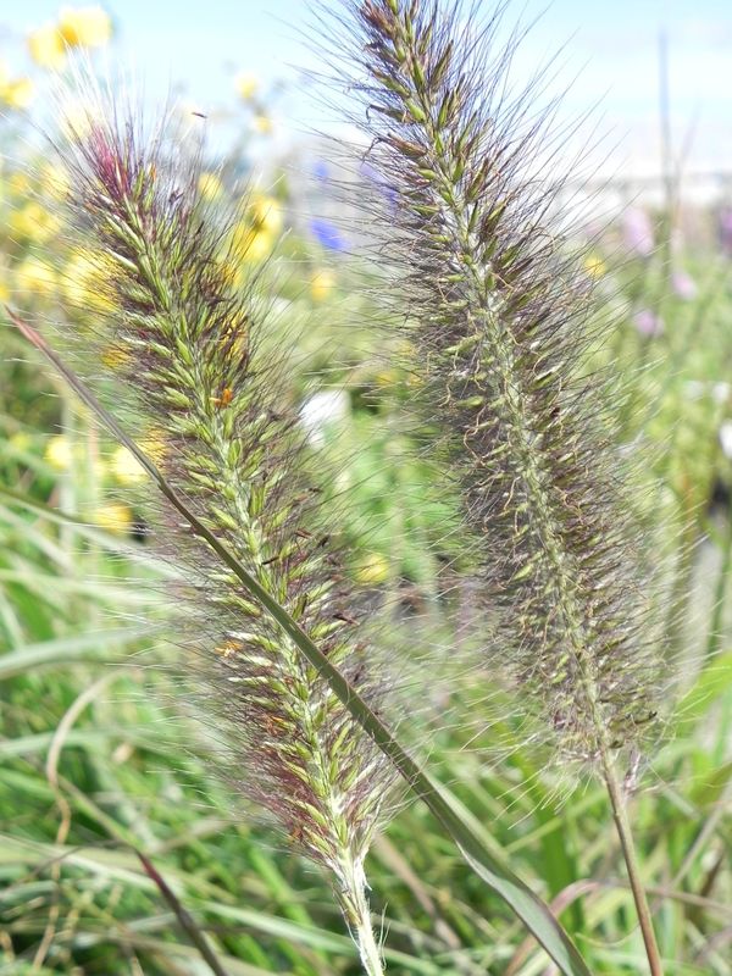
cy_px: 488
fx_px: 1466
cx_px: 366
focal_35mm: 52
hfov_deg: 28.0
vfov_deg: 36.8
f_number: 3.5
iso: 160
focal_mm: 9.2
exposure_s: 1/800
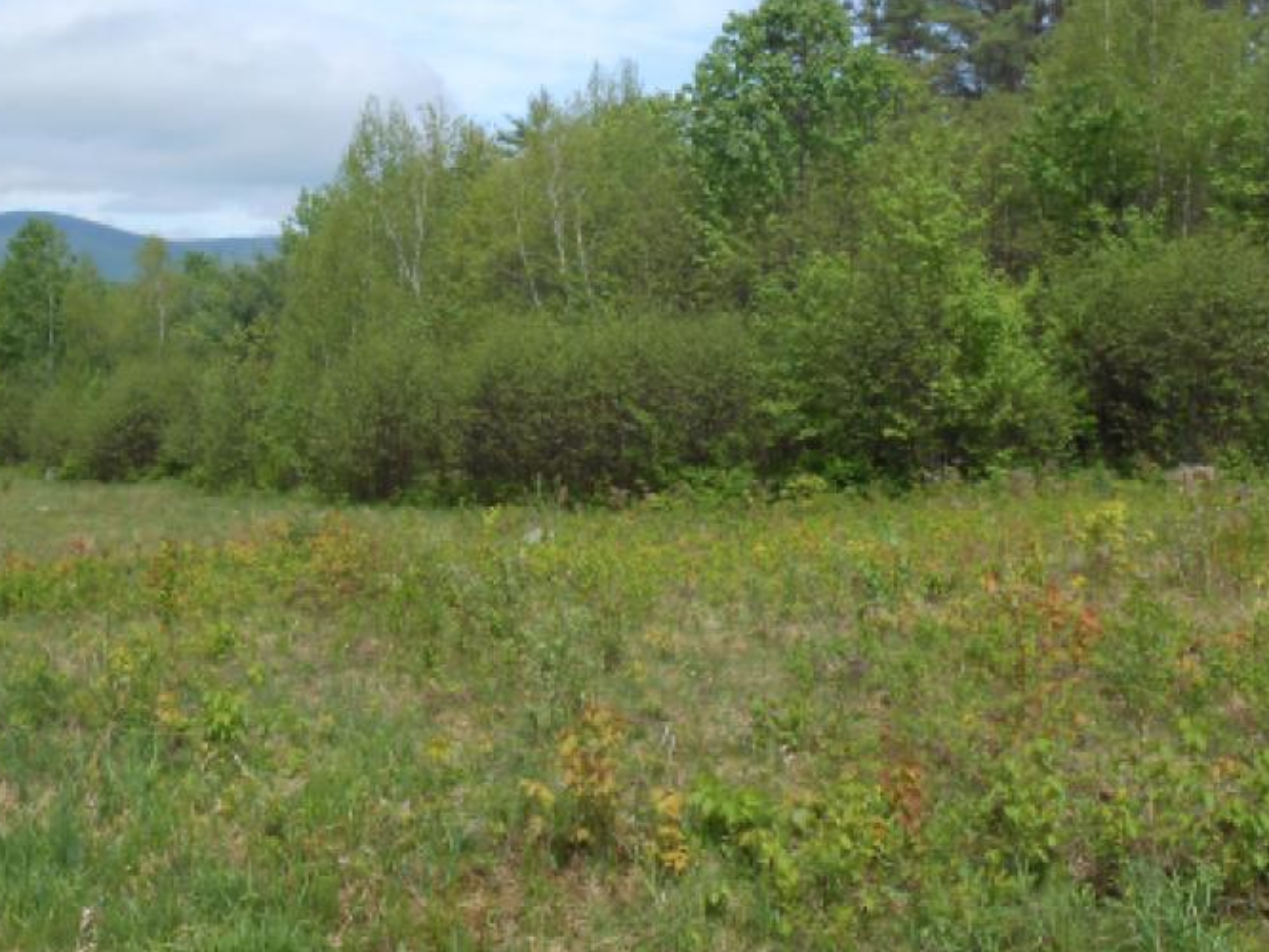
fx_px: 1467
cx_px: 494
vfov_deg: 35.8
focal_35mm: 40
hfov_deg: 46.5
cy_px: 359
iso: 80
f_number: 3.5
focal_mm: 4.6
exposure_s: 1/800
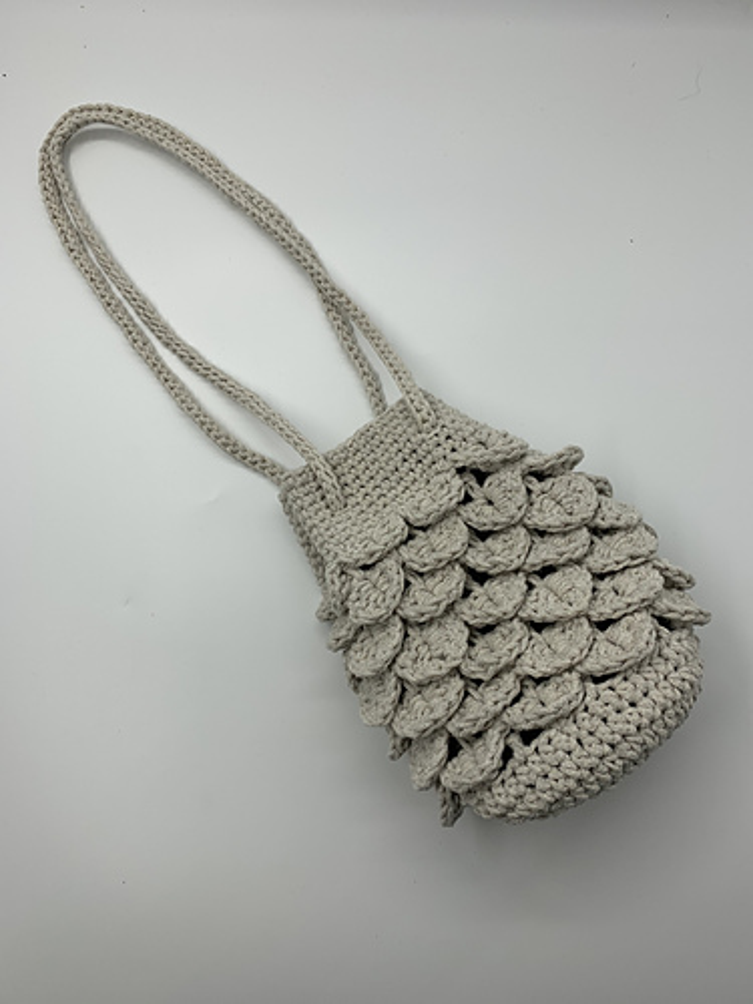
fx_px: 754
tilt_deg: -81.5
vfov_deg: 67.3
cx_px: 376
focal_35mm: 26
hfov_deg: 53.1
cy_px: 502
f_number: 1.8
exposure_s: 1/771
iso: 25
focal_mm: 4.25
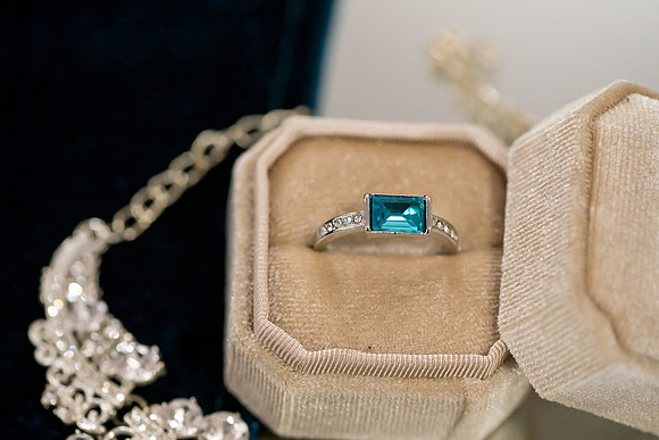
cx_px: 330
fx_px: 1922
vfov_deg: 13.0
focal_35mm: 105
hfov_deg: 19.5
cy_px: 220
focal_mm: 105
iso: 5000
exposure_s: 1/320
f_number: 5.6
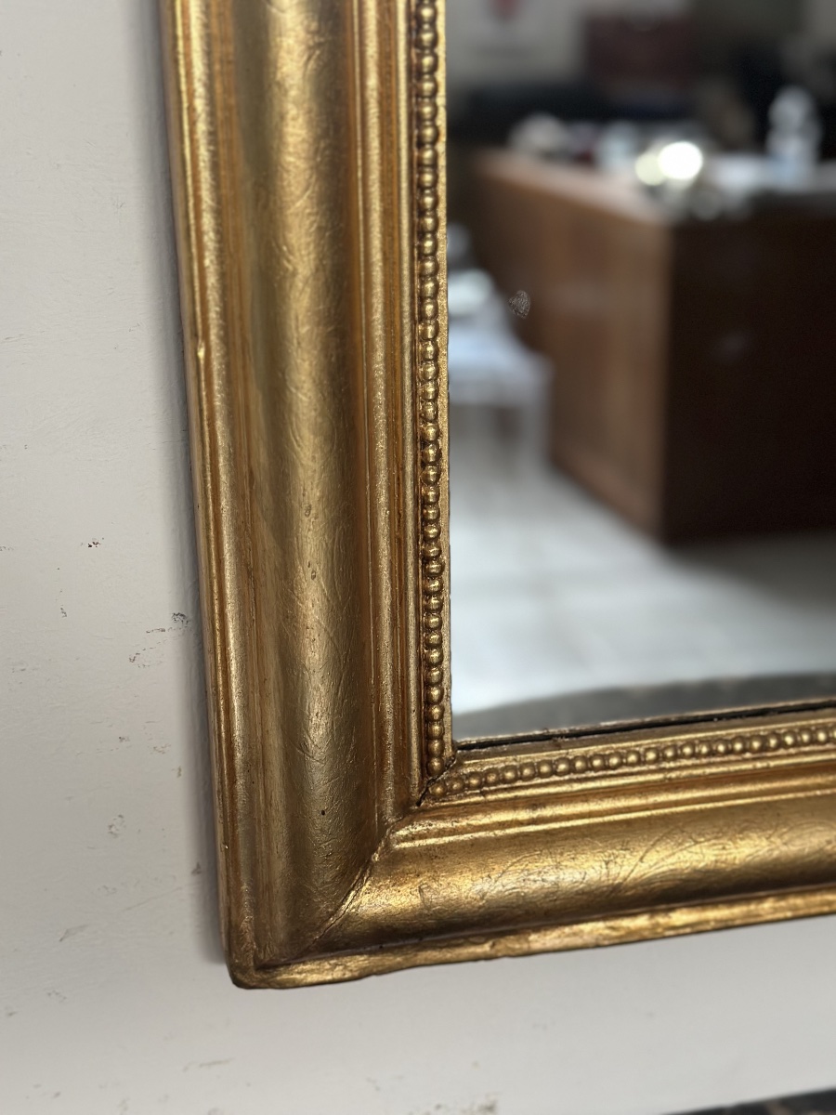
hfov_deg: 30.3
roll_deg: +0.6
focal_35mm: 48
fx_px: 1546
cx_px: 418
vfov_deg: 39.7
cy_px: 558
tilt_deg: -16.8
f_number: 1.78
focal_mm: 6.86
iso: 320
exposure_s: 1/60
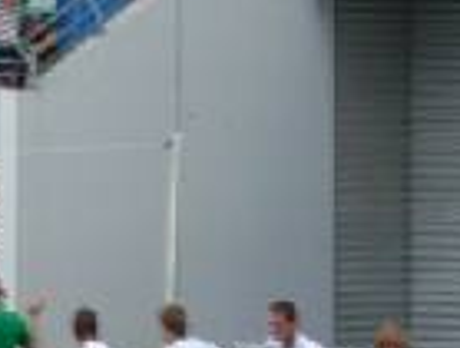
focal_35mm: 785
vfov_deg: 1.9
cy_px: 10
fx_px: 10459
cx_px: 3
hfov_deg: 2.5
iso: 100
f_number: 4.9
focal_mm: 39.2
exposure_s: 1/100
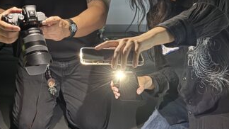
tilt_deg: -7.8
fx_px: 376
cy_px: 32
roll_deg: +1.2
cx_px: 57
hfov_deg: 33.2
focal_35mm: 62
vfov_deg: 19.3
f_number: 1.78
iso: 1600
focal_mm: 6.76
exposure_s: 1/20
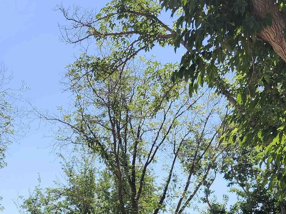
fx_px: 537
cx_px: 114
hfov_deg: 29.7
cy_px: 269
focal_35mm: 65
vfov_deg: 20.8
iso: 25
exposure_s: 1/1055
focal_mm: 5.54
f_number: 1.8
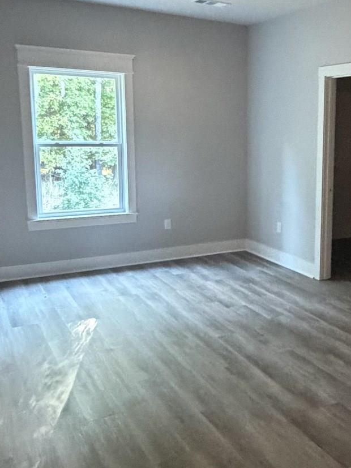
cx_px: 294
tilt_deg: -8.4
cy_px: 216
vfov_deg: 47.8
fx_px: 527
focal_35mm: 39
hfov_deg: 35.3
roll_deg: -1.0
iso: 1600
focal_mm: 2.22
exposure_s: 1/40
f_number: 2.2
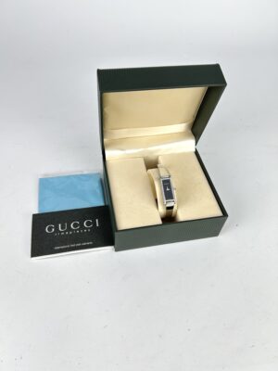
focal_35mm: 26
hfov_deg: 53.1
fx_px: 278
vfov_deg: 67.3
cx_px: 139
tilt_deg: -49.3
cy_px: 186
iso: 32
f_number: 1.5
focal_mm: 5.7
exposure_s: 1/127
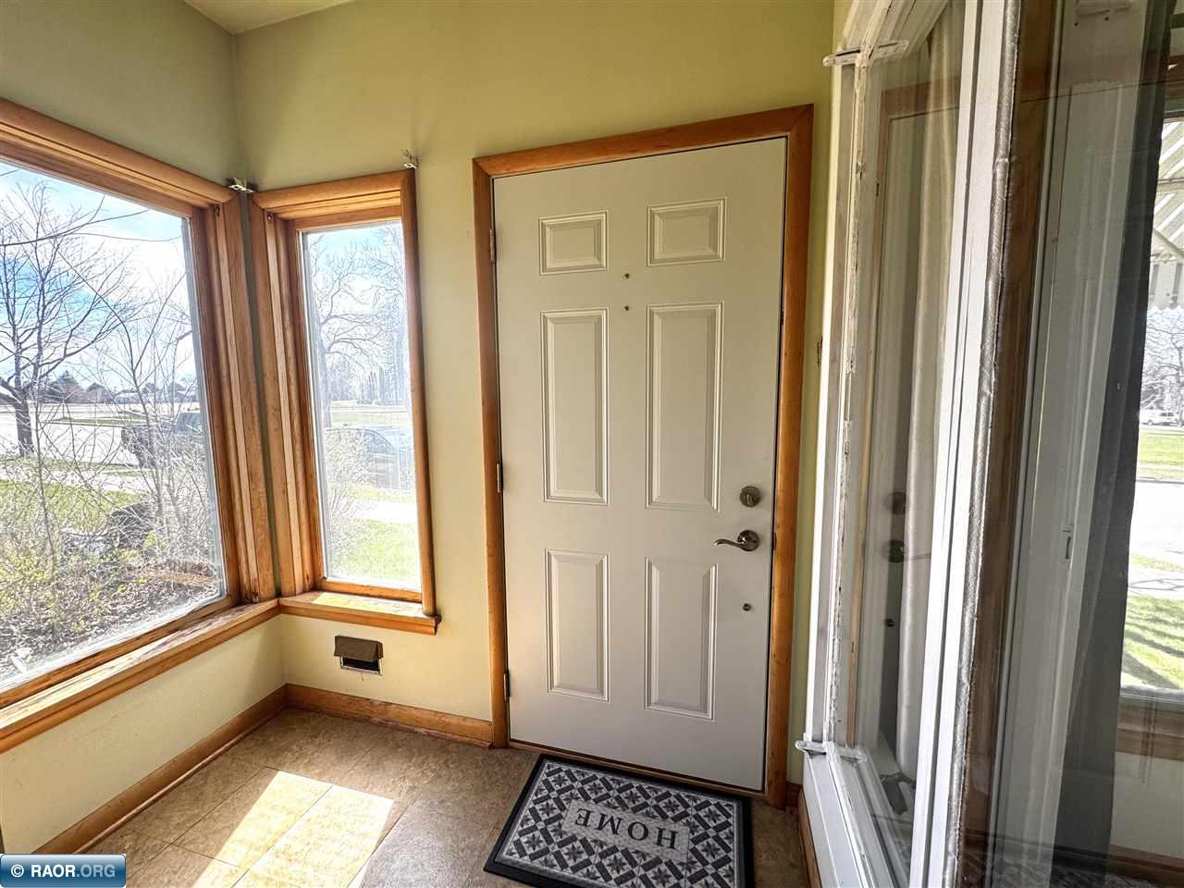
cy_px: 444
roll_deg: +0.5
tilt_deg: -7.2
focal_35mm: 14
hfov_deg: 102.1
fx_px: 479
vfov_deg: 85.7
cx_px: 592
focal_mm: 2.22
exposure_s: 1/169
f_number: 2.2
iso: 40
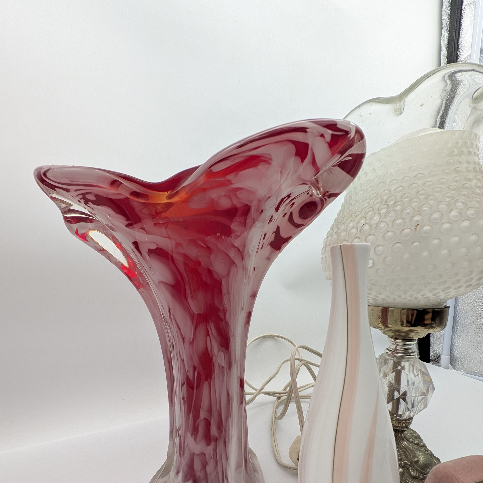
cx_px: 244
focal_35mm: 16
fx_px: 253
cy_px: 329
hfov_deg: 87.4
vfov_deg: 83.9
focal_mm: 1.54
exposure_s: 1/90
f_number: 2.2
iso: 45
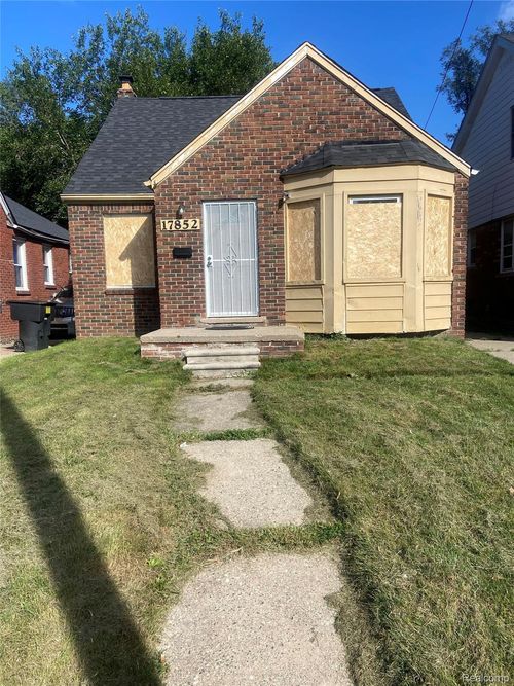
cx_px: 257
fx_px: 515
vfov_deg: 67.3
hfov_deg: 53.0
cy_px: 343
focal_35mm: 26
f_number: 1.8
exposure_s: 1/2410
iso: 32
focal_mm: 4.25
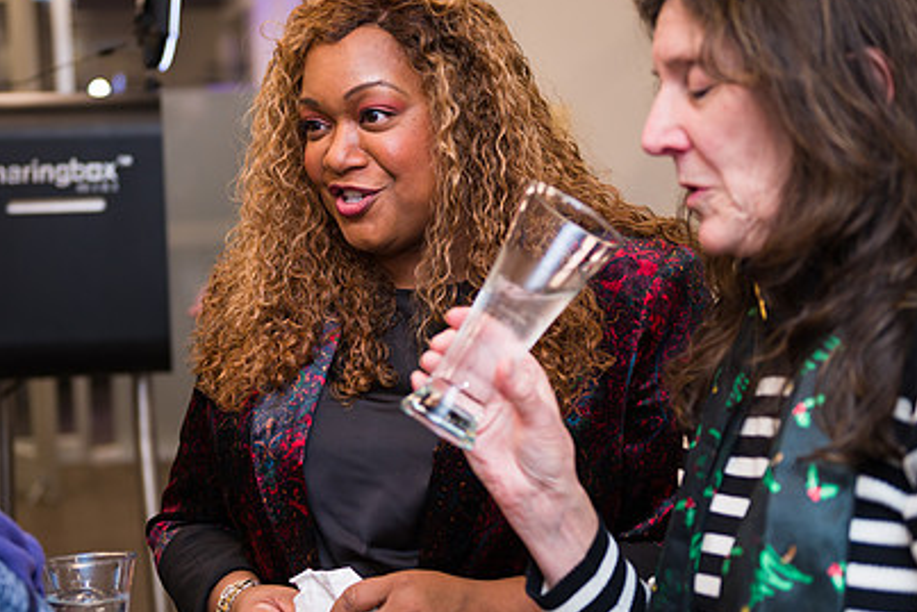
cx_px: 382
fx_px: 1758
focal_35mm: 69
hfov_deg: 29.2
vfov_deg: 19.7
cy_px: 332
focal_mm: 48
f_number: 3.2
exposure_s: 1/200
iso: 400
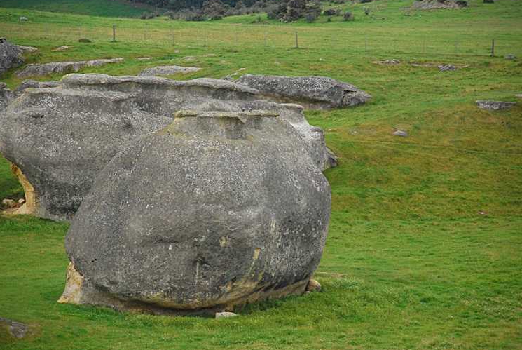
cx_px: 253
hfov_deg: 9.4
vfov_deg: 6.3
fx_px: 3159
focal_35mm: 218
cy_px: 177
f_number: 6.3
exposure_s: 1/400
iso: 400
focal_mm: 135
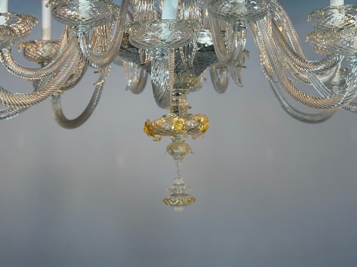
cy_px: 39
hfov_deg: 22.0
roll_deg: +1.2
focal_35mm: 89
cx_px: 178
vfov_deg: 16.4
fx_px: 918
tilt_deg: +7.9
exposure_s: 1/100
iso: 64
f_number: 1.78
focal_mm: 6.76
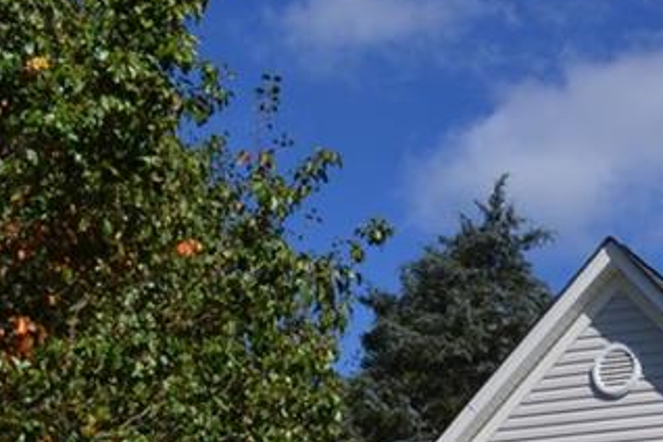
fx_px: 1602
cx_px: 878
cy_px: 680
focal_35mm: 87
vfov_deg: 14.5
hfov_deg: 21.1
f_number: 8
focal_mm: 18
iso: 100
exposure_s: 1/250
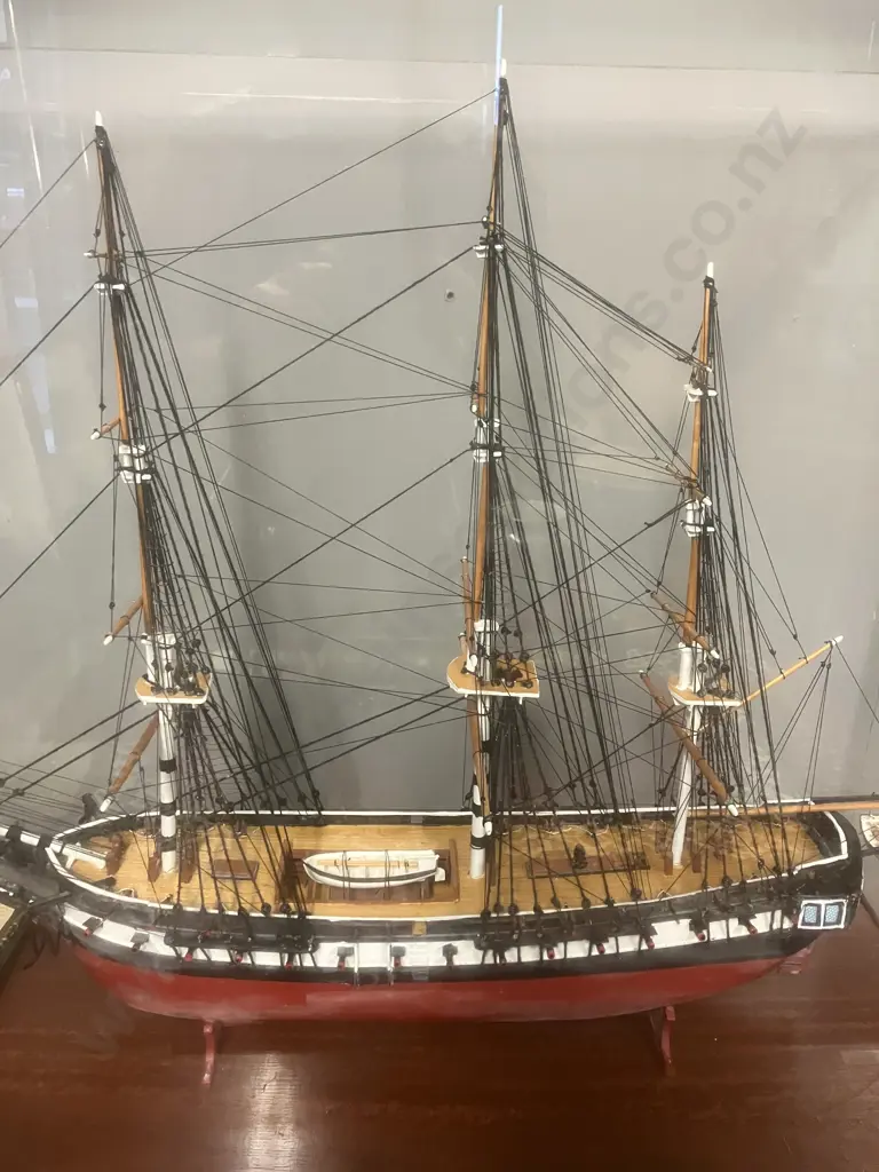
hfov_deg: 49.7
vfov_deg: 63.4
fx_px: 948
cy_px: 586
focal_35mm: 28
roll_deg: -0.7
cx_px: 440
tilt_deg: -20.9
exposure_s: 1/44
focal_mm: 3.99
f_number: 1.8
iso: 320
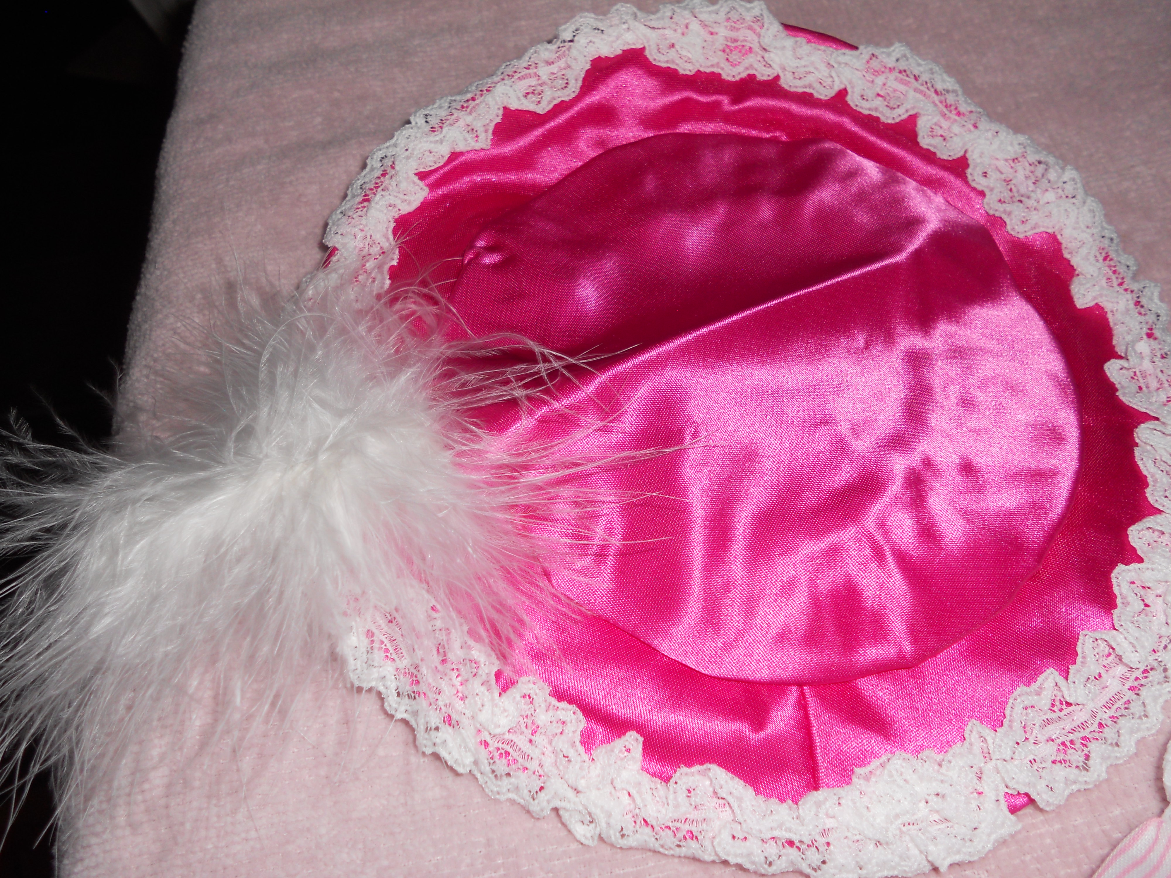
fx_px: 1083
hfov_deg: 56.8
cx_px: 586
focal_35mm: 32
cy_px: 439
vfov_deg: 44.2
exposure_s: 1/25
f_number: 8.8
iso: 80
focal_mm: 5.8
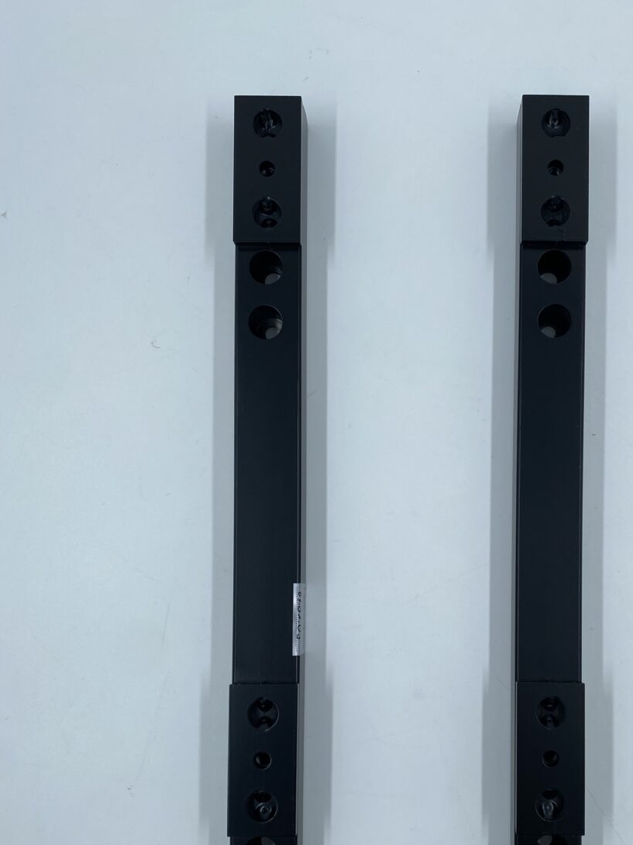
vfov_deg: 51.7
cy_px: 562
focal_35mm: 35
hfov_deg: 40.3
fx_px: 854
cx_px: 413
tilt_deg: -87.6
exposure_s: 1/698
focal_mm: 4.25
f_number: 1.8
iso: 32
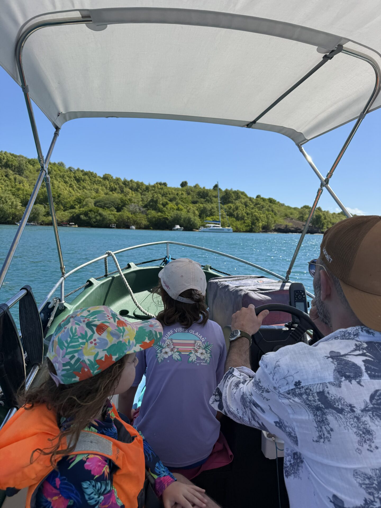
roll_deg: -1.9
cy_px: 254
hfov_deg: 56.8
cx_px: 190
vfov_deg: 71.6
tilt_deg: -4.2
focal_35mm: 24
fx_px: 352
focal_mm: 6.76
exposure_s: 1/3759
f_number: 1.78
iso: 80
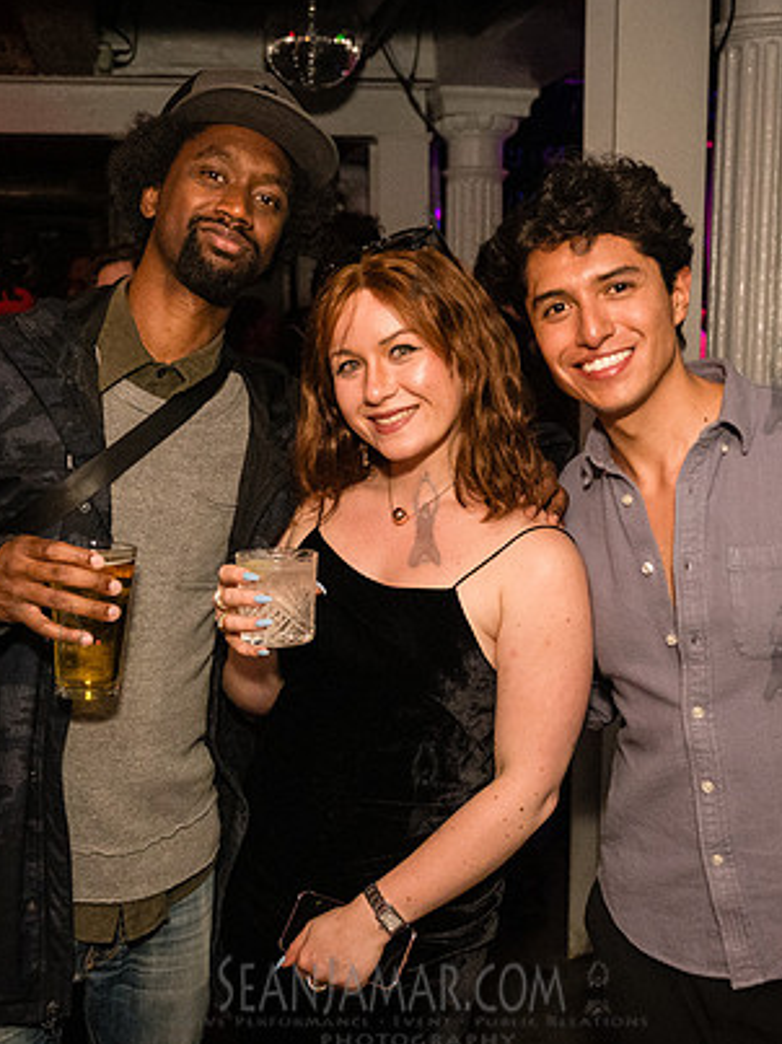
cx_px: 404
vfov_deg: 44.8
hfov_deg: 34.3
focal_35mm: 42
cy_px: 500
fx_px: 1266
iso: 12800
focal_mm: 27
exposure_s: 1/320
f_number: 3.5
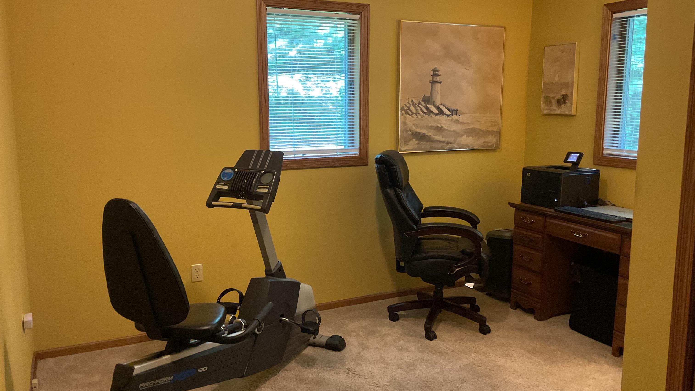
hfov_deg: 61.0
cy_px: 191
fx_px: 590
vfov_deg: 36.7
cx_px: 345
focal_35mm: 32
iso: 400
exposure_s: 1/30
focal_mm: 3
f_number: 1.8
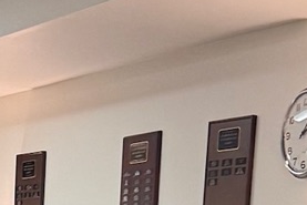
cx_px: 51
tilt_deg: -7.1
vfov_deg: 6.9
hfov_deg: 11.4
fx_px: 1536
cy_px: 623
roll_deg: -3.8
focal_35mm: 180
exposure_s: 1/60
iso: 200
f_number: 1.78
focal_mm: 6.76
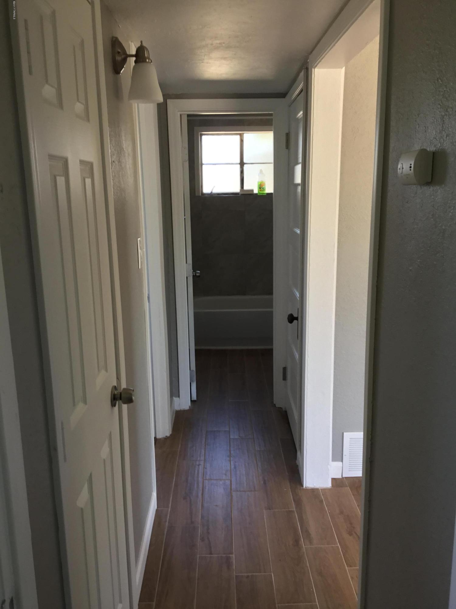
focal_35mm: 31
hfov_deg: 45.4
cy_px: 304
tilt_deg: -12.6
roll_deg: +0.4
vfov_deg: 58.4
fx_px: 544
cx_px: 228
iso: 32
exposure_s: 1/30
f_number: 2.4
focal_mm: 3.3
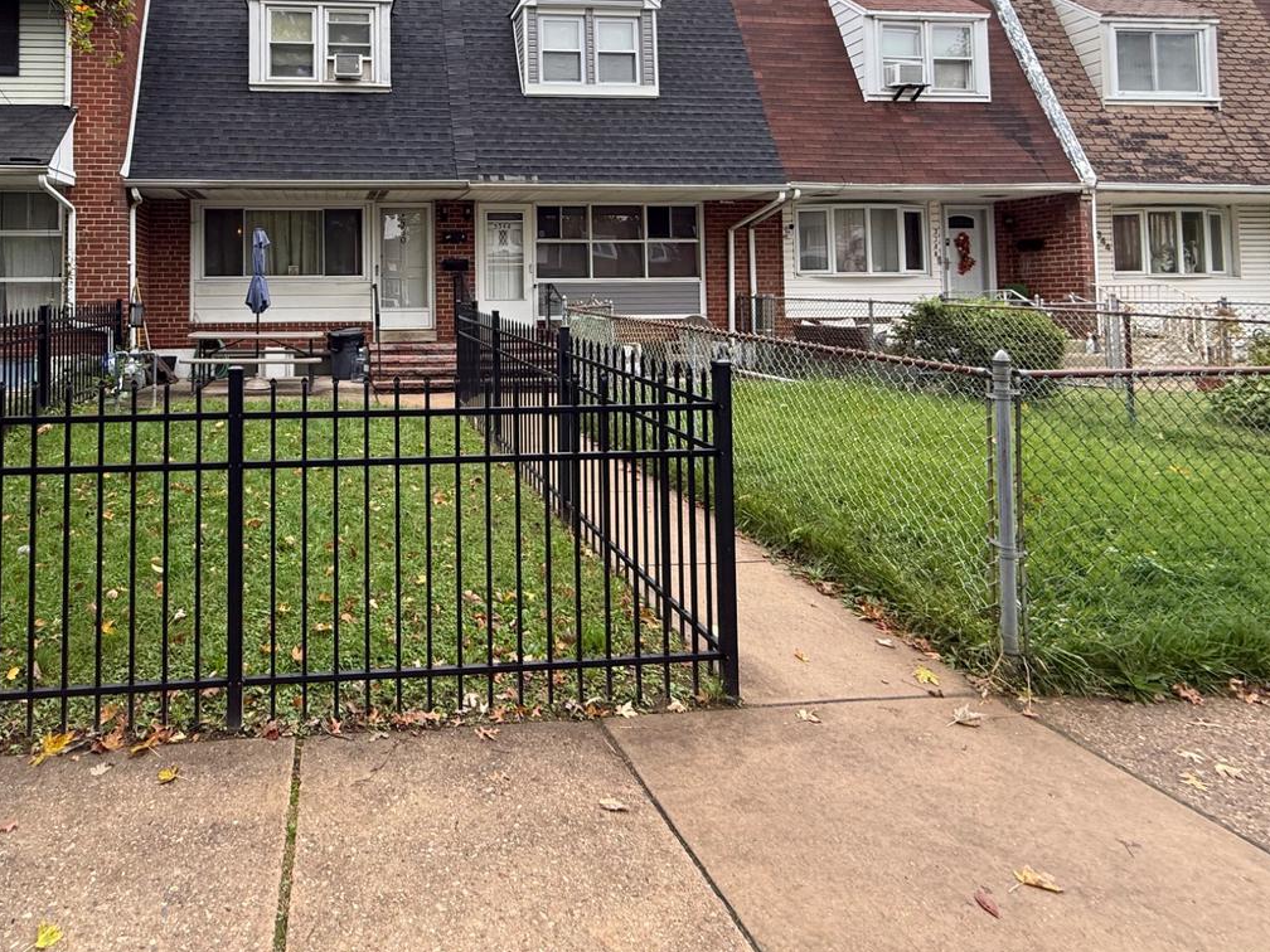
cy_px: 276
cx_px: 399
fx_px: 734
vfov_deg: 63.3
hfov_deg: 78.4
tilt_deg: +3.3
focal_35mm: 20
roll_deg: +0.7
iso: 100
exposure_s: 1/99
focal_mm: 2.22
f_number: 2.2
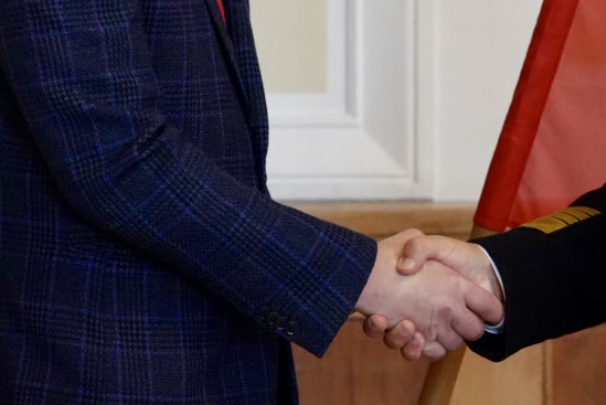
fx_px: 4212
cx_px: 376
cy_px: 61
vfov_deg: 5.5
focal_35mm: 250
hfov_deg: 8.2
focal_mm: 85
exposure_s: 1/160
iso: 8000
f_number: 4
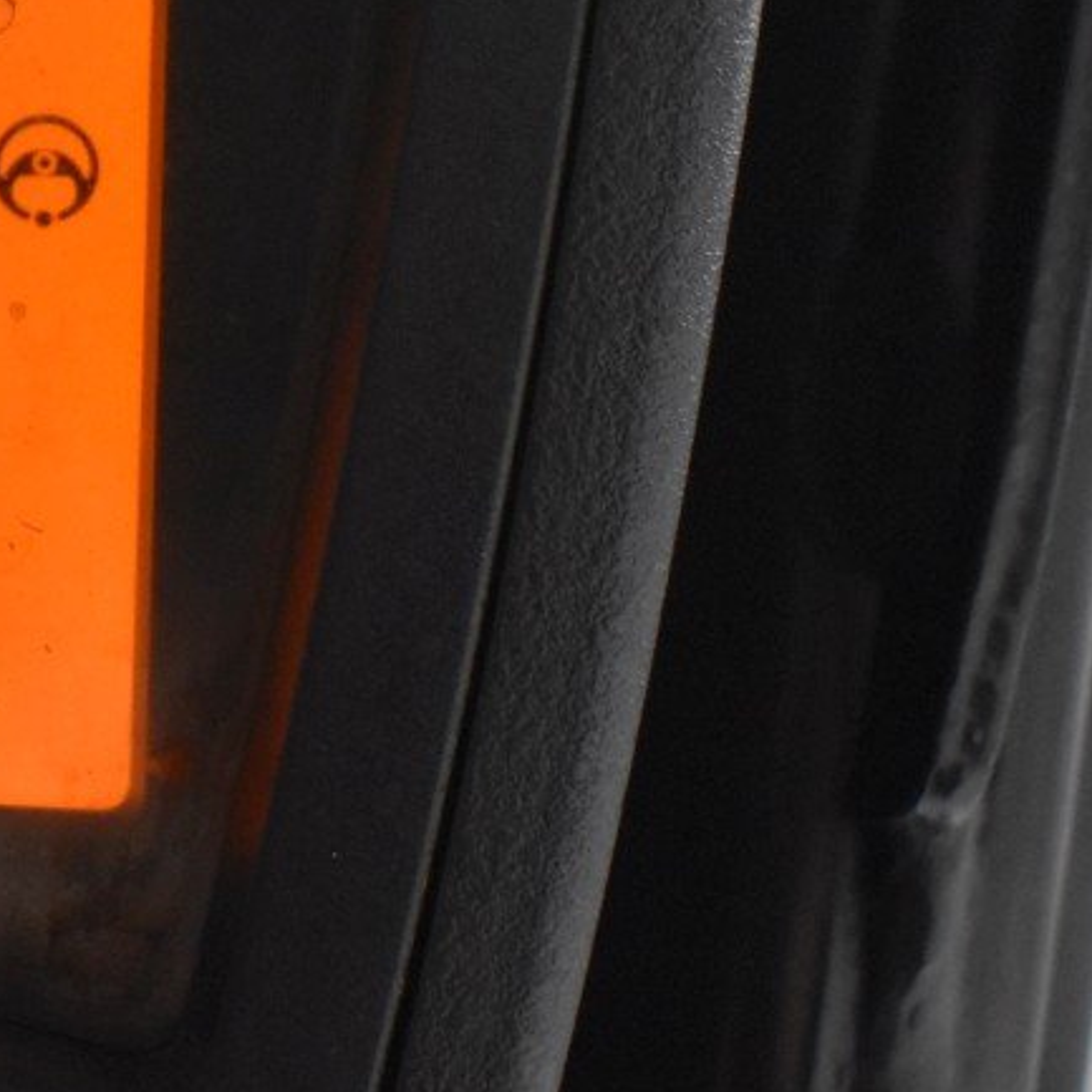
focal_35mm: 120
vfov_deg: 14.5
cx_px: -416
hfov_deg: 13.8
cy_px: 388
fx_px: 4283
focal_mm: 34
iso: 3600
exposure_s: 1/60
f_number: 4.5
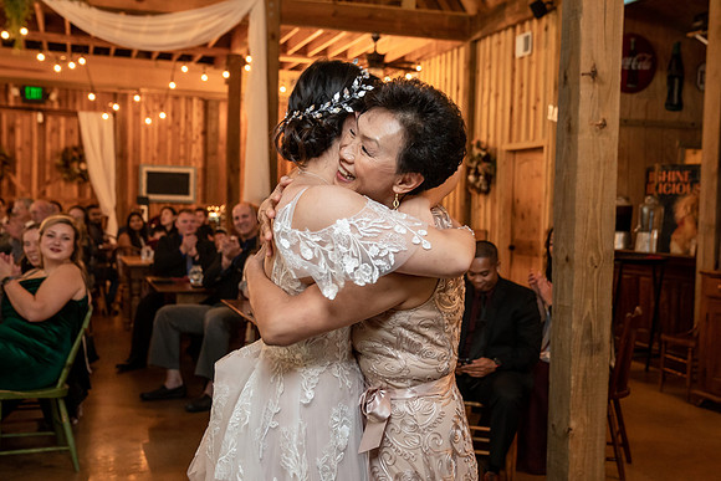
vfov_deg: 30.2
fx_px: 890
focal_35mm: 44
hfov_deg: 44.0
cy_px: 260
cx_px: 389
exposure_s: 1/100
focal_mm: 38
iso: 2000
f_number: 4
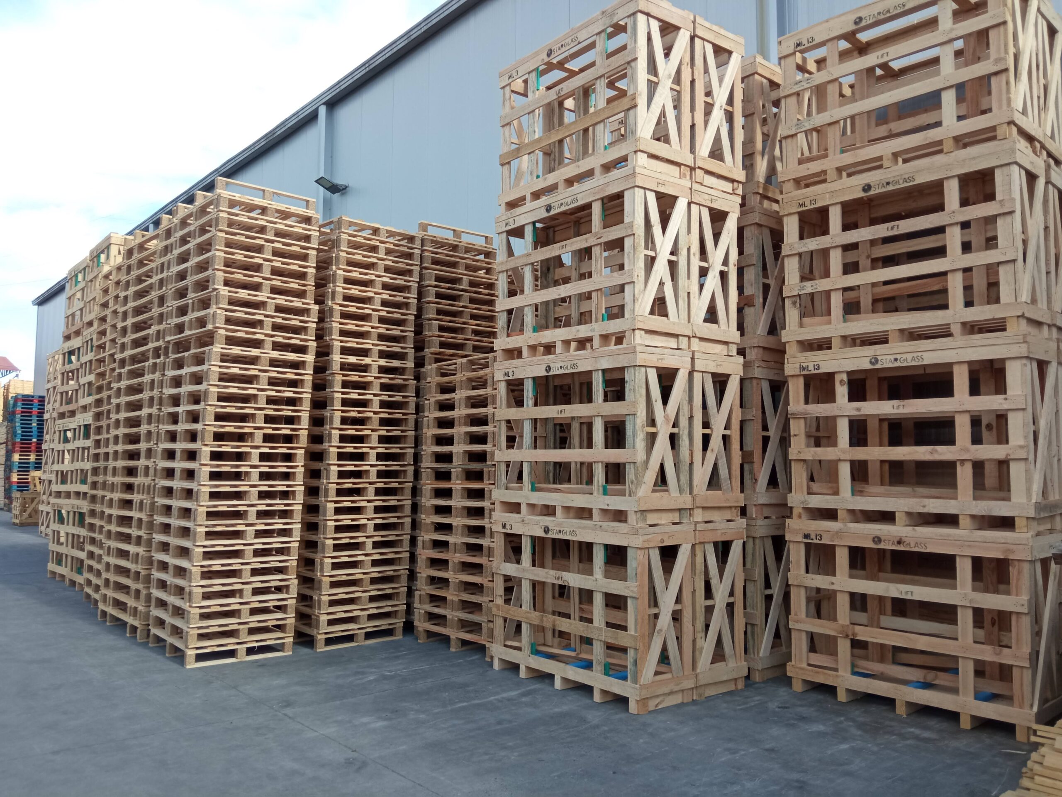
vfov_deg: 51.4
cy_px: 398
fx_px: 828
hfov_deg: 65.3
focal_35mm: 27
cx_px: 531
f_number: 2.2
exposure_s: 1/453
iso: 117
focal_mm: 3.79
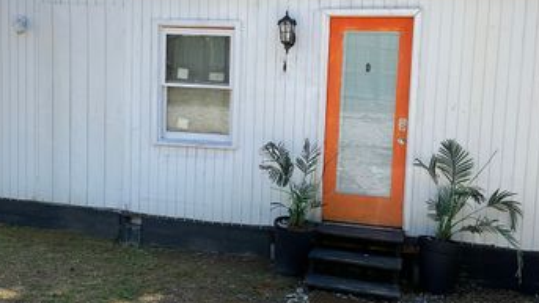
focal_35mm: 46
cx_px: 273
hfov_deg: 44.6
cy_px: 131
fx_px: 657
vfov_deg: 26.0
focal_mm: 3
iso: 16
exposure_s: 1/770
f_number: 1.8
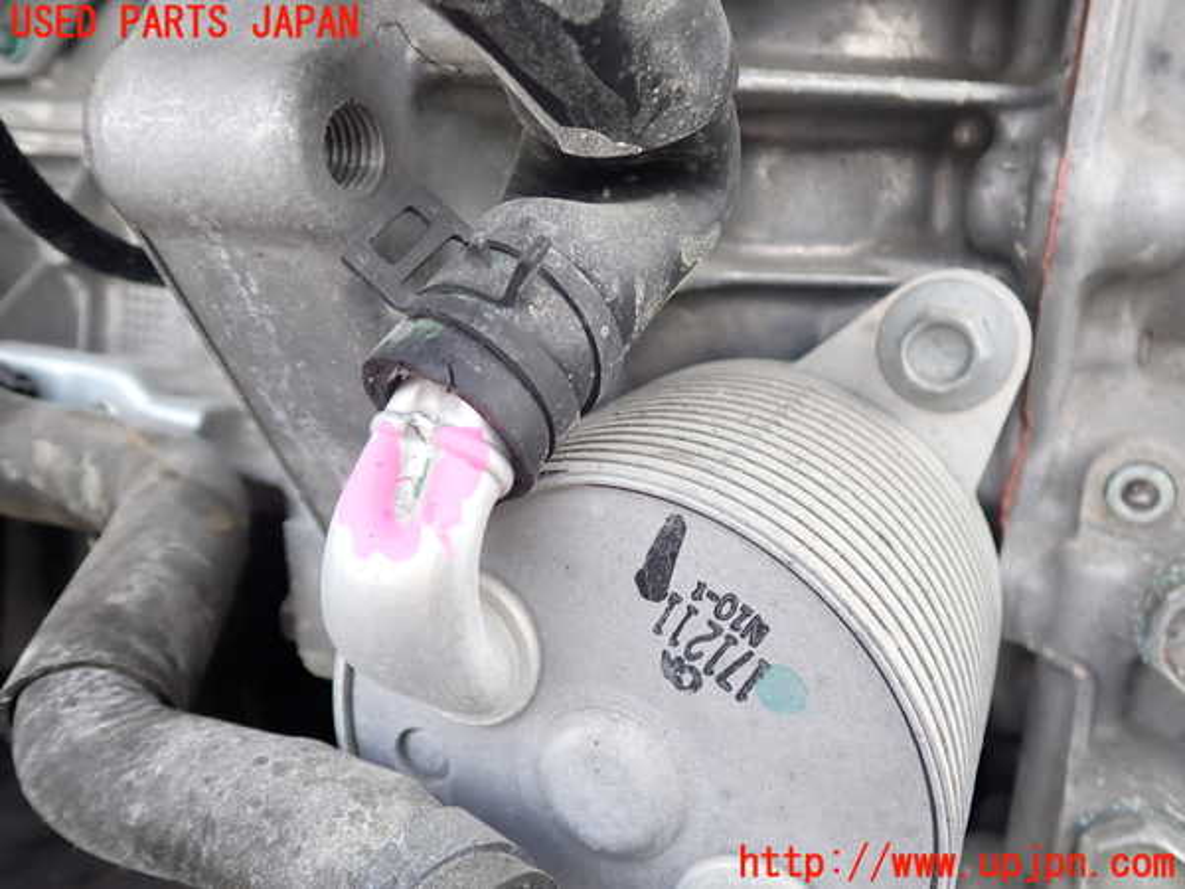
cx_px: 592
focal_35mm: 30
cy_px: 444
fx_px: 1027
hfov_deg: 60.0
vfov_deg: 46.8
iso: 100
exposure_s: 1/200
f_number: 2.3
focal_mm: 5.4
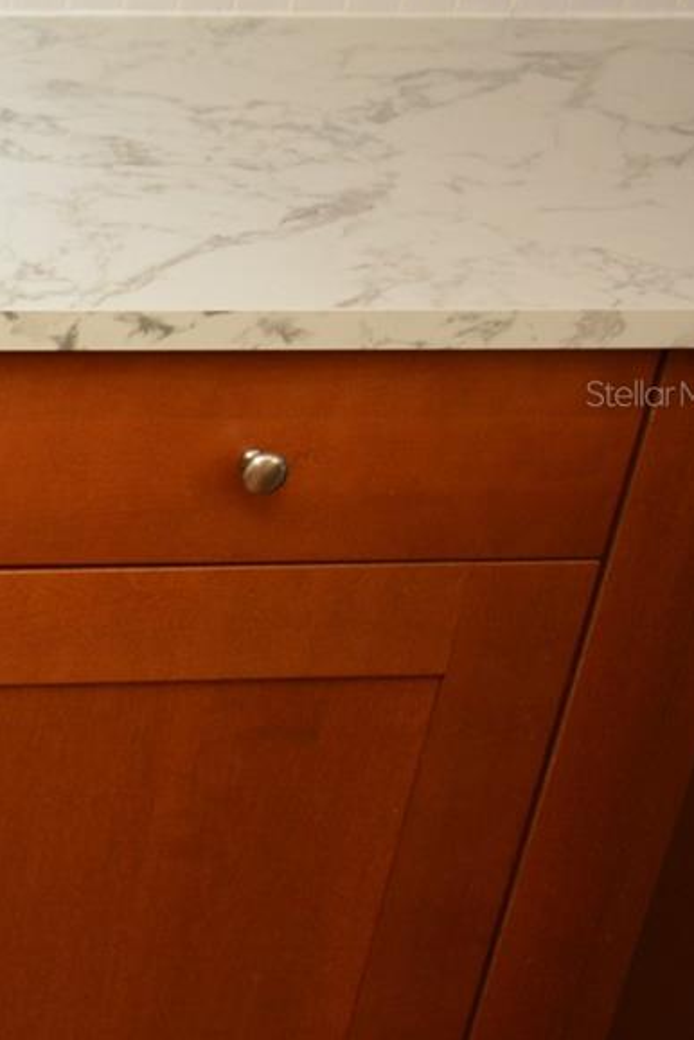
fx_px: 2400
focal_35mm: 83
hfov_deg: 13.9
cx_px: -692
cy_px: 392
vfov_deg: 24.4
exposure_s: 1/60
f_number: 4
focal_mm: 20
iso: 800
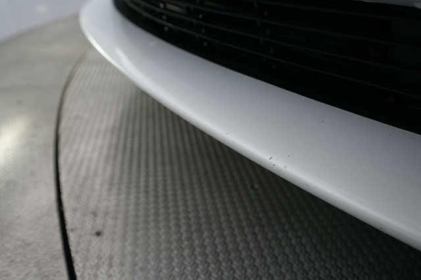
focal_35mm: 28
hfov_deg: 65.5
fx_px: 327
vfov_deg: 46.4
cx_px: 210
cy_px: 140
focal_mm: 28
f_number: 5.6
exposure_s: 1/100
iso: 2500
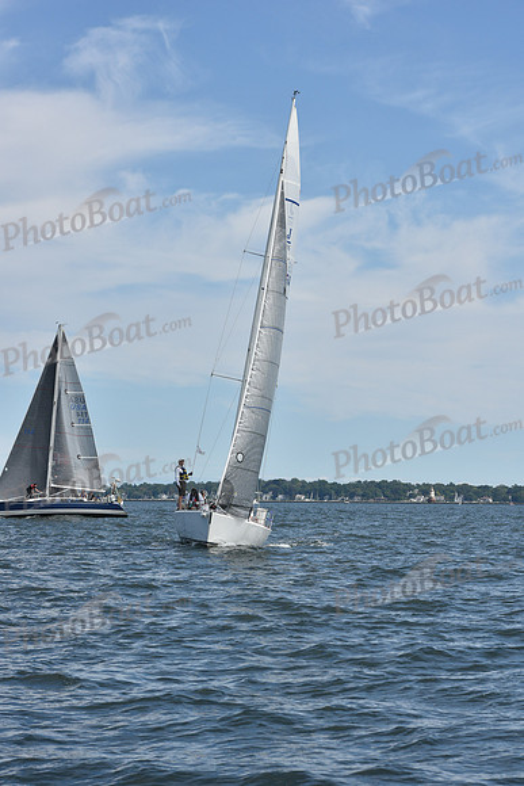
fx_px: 2138
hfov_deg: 14.0
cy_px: 393
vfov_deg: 20.8
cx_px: 262
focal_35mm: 98
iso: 320
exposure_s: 1/1000
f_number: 11
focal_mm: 98
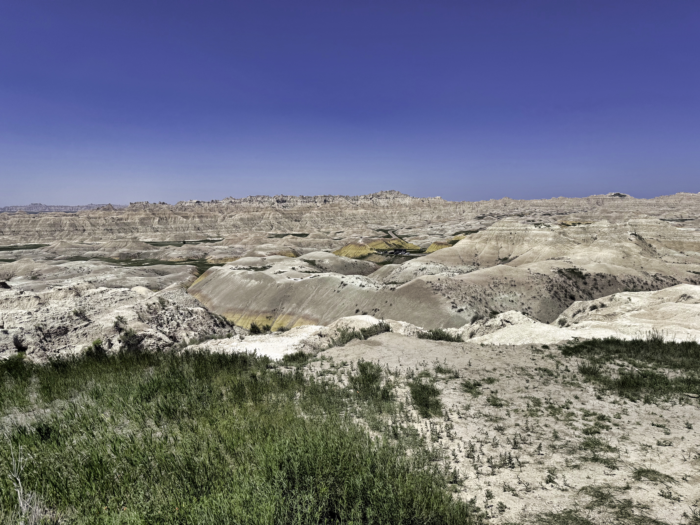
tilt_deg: -6.5
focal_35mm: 24
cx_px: 350
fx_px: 485
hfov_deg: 71.6
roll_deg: -1.5
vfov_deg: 56.8
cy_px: 262
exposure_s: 1/10309
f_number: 1.78
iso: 80
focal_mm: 6.76
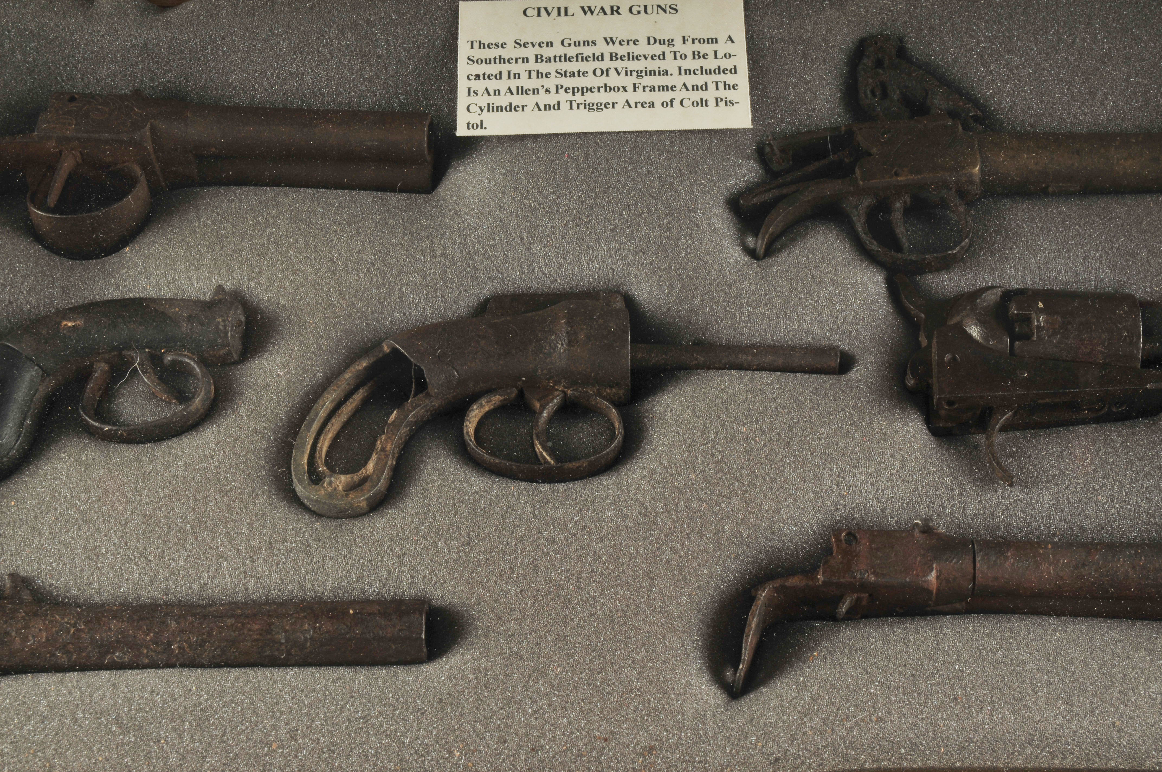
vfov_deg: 21.5
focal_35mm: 63
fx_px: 2031
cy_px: 386
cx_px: 581
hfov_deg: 31.9
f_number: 18
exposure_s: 1/250
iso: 100
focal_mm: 42
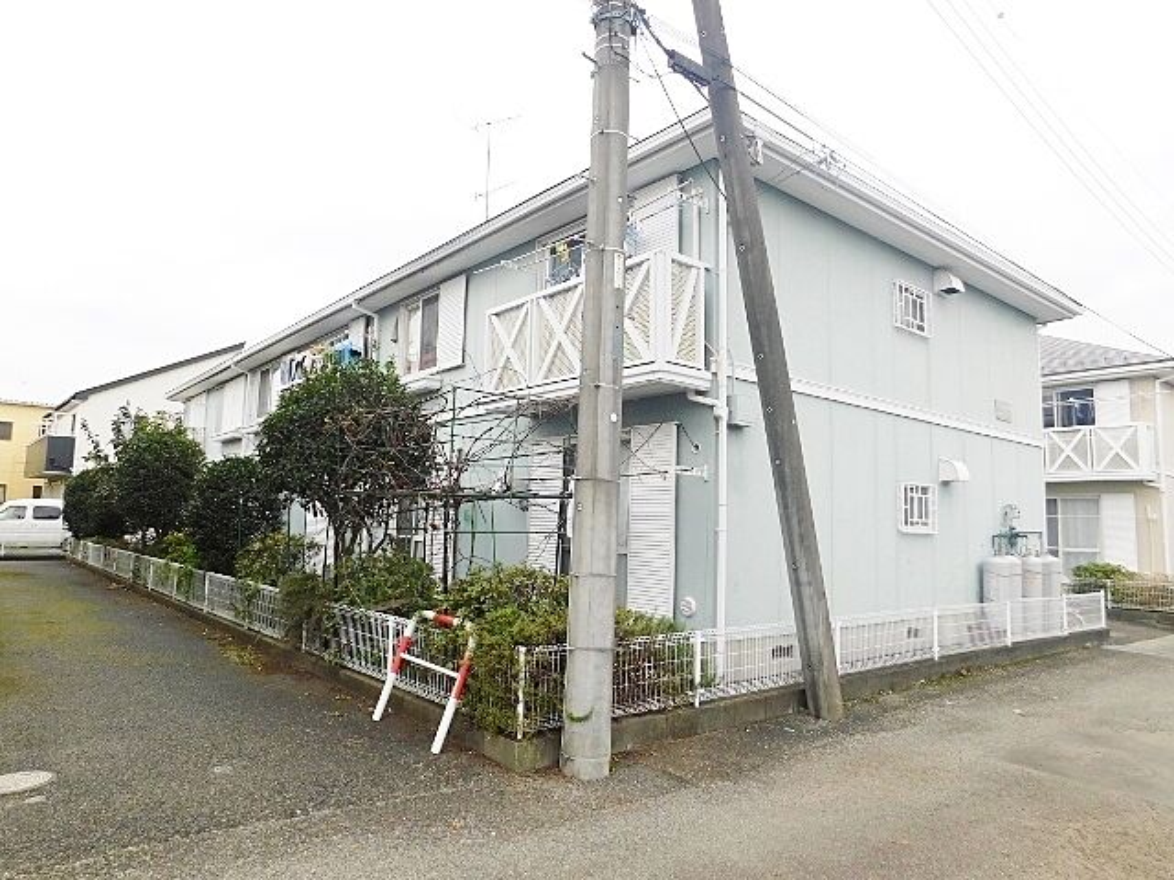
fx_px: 780
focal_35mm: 23
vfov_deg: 58.9
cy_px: 440
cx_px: 587
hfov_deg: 73.9
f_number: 3
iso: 125
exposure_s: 1/400
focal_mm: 4
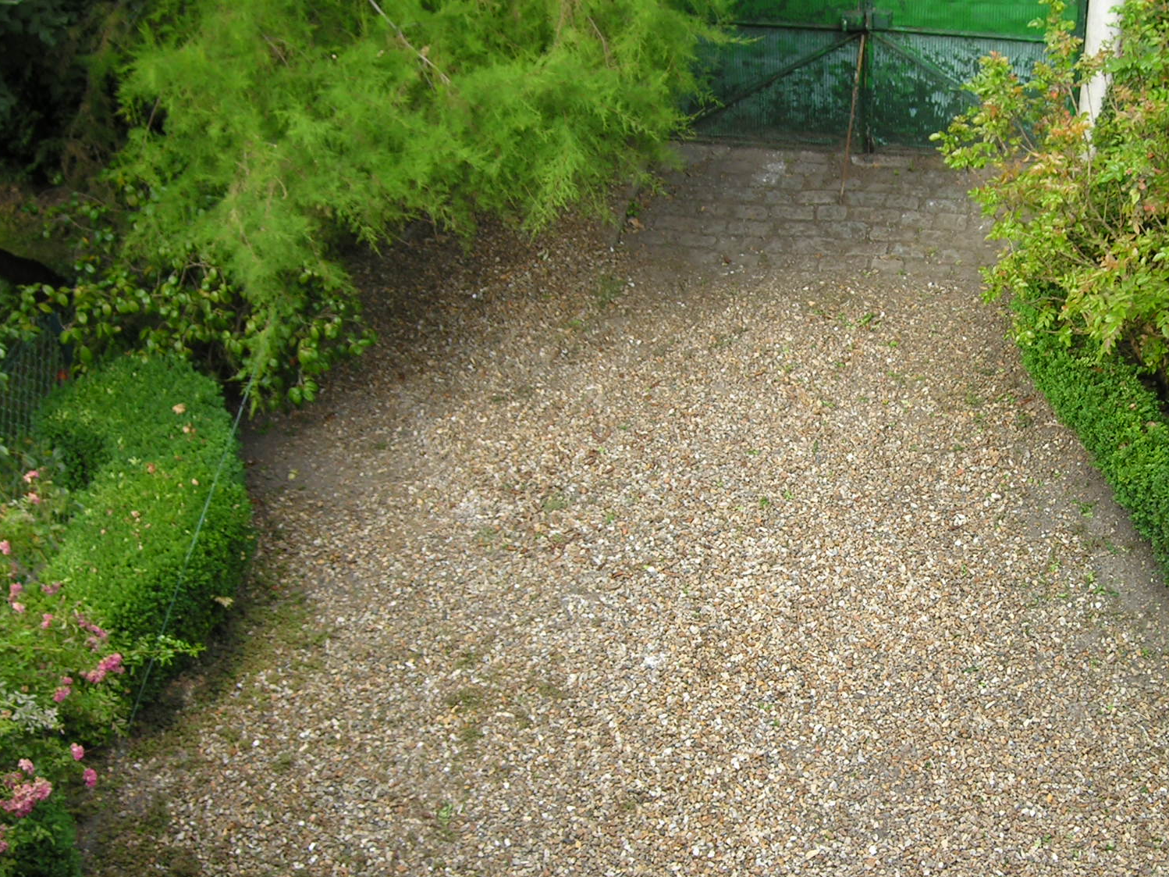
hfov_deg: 41.1
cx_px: 851
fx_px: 1519
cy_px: 515
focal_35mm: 45
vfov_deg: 32.1
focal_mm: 6.5
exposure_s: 1/88.1
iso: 50
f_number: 4.2
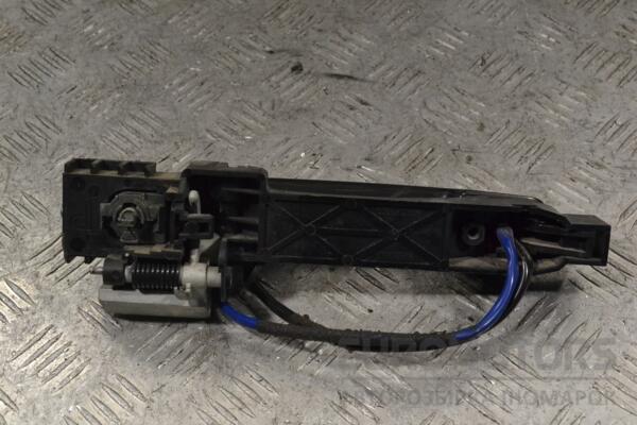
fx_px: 1009
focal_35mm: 57
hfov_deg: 35.1
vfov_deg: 23.8
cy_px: 212
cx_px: 318
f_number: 10
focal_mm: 38
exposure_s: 1/320
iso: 3200
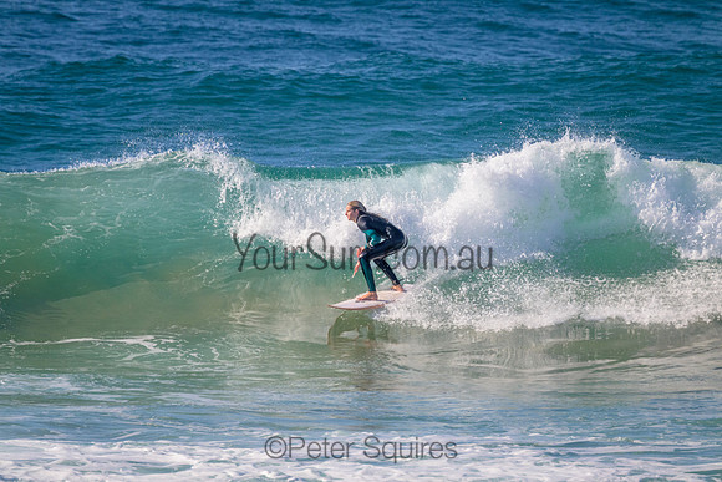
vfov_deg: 1.7
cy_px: 241
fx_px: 16047
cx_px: 361
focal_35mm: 800
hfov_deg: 2.6
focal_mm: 800
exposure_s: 1/2000
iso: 1400
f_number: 11
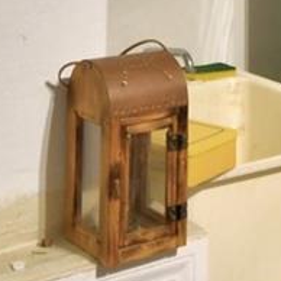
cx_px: 233
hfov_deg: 16.4
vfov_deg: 14.7
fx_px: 964
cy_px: -211
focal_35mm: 105
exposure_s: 1/40
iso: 400
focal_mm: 10
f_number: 4.5
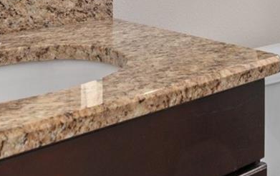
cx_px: 260
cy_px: -98
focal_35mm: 75
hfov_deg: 26.4
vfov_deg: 15.8
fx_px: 573
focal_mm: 18
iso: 320
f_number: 8
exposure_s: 1/15
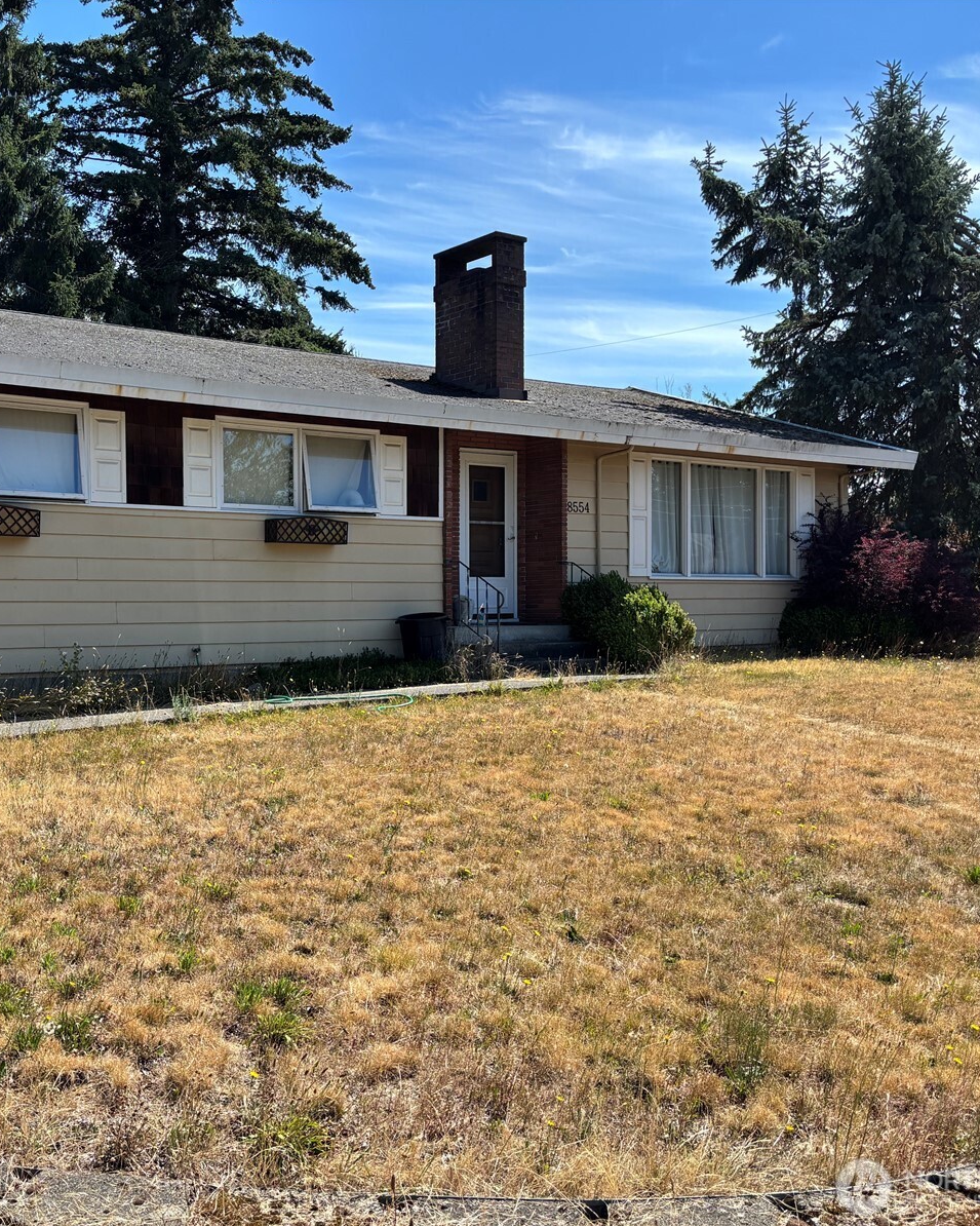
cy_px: 612
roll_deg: -0.4
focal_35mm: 34
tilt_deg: -0.1
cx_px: 281
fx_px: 1233
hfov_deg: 42.4
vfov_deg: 52.8
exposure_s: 1/2151
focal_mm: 5.96
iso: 50
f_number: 1.6
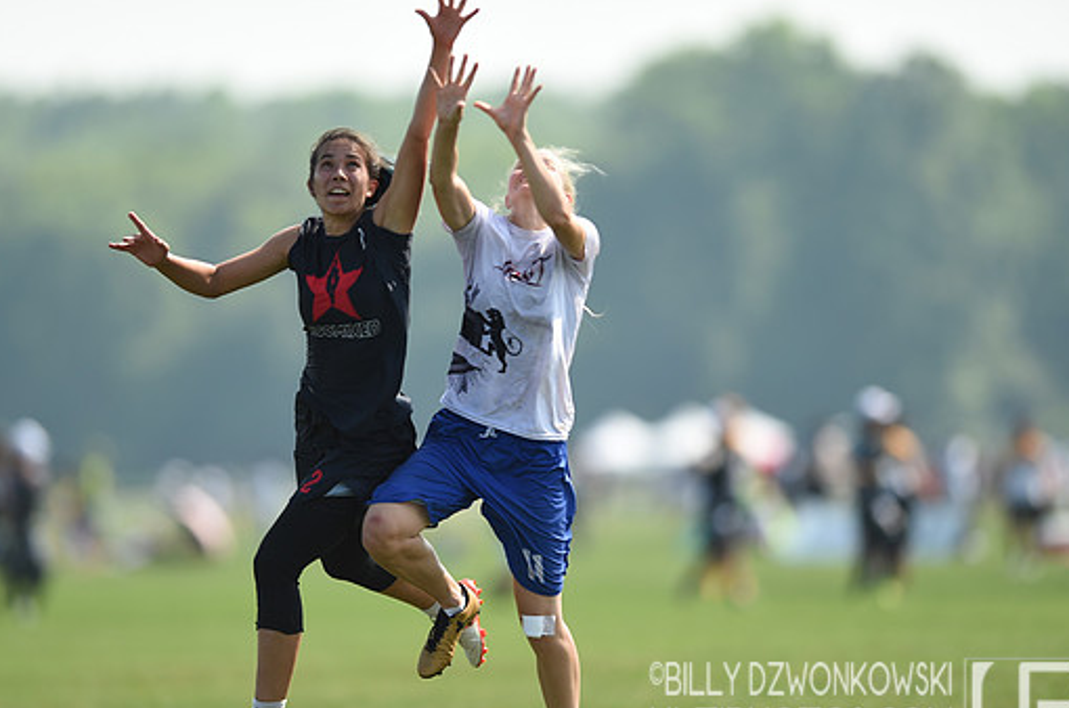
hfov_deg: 4.5
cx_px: 516
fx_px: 13486
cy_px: 361
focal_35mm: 455
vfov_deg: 3.0
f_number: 2.8
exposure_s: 1/1000
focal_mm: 400
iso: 100
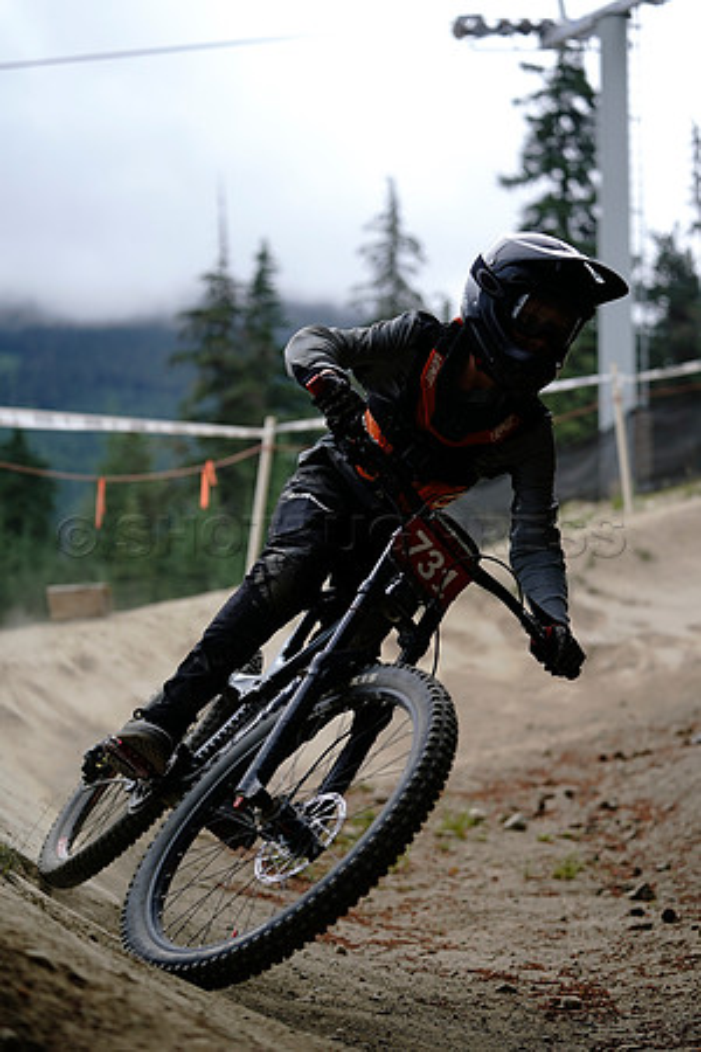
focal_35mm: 71
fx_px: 2074
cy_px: 526
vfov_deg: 28.5
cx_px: 350
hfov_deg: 19.2
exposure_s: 1/1600
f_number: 2.8
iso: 400
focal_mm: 71
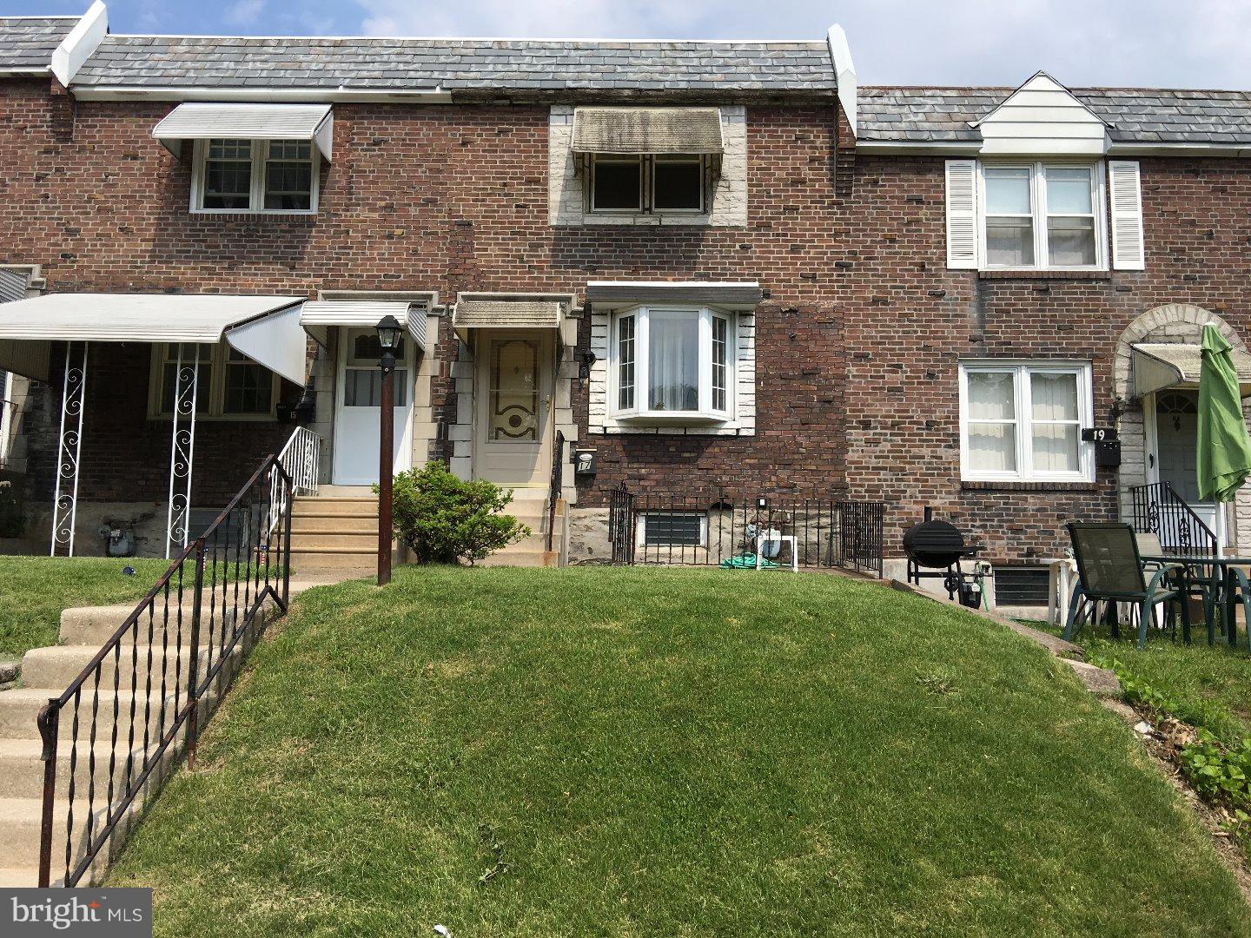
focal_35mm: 29
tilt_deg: +6.6
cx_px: 626
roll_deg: -2.0
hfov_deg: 61.7
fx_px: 1048
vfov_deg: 48.2
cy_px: 469
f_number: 2.2
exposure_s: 1/2024
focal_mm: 4.15
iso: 25
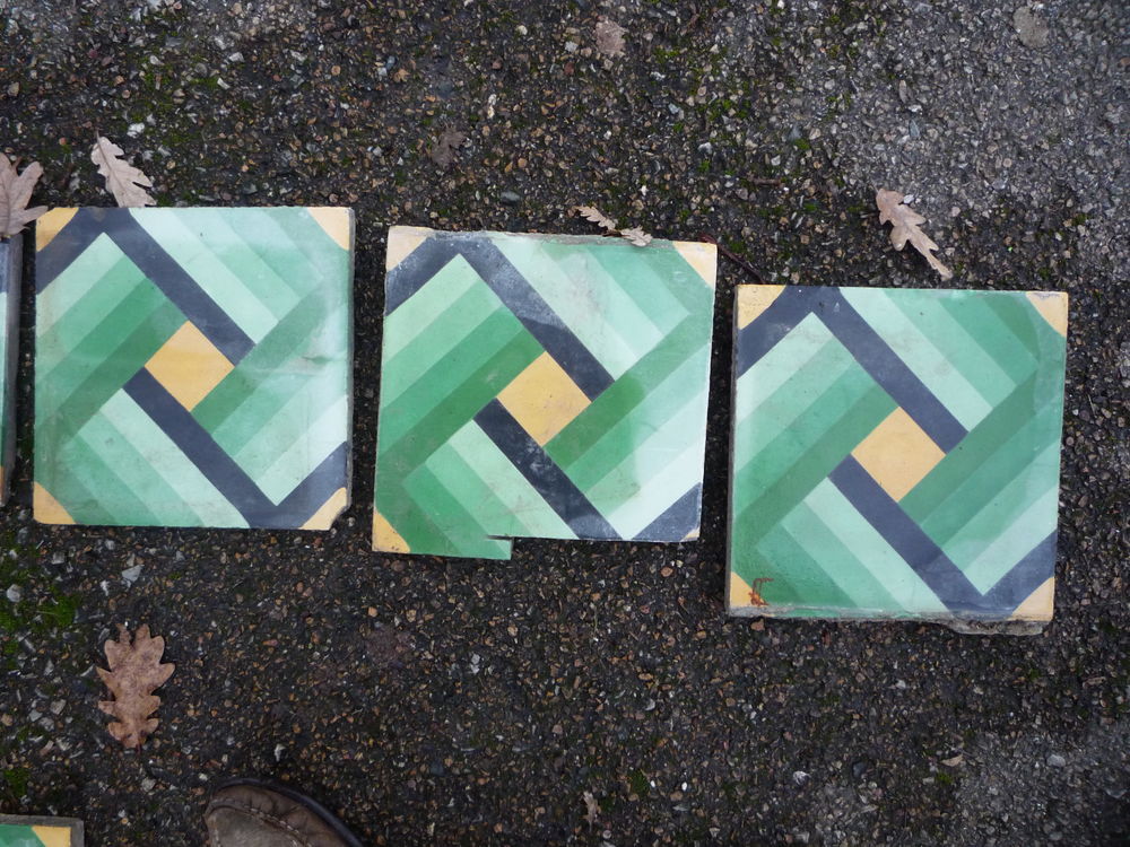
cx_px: 565
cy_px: 424
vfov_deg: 46.8
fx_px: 979
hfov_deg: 60.0
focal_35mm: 30
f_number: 3.3
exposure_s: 1/30
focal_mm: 5.2
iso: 250
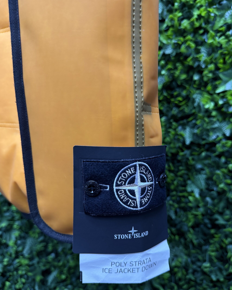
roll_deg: +0.2
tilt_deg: -3.5
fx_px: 240
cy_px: 159
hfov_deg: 51.5
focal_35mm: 28
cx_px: 126
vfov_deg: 62.1
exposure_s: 1/63
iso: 200
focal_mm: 6.76
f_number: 1.78
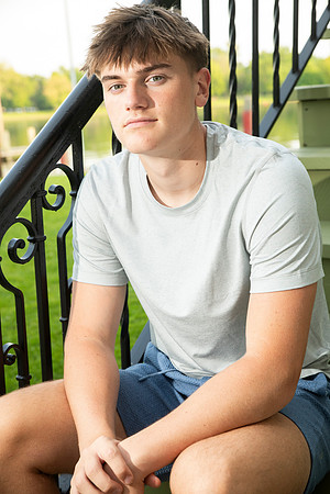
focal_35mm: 56
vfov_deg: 35.6
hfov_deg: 24.2
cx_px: 165
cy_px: 247
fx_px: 770
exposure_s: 1/160
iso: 320
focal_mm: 56
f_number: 5.6
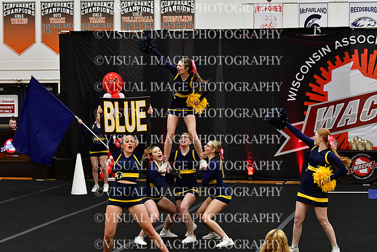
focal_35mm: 105
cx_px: 188
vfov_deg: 13.0
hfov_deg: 19.5
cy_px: 126
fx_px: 1100
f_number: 4
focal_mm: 70
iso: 4000
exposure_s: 1/500
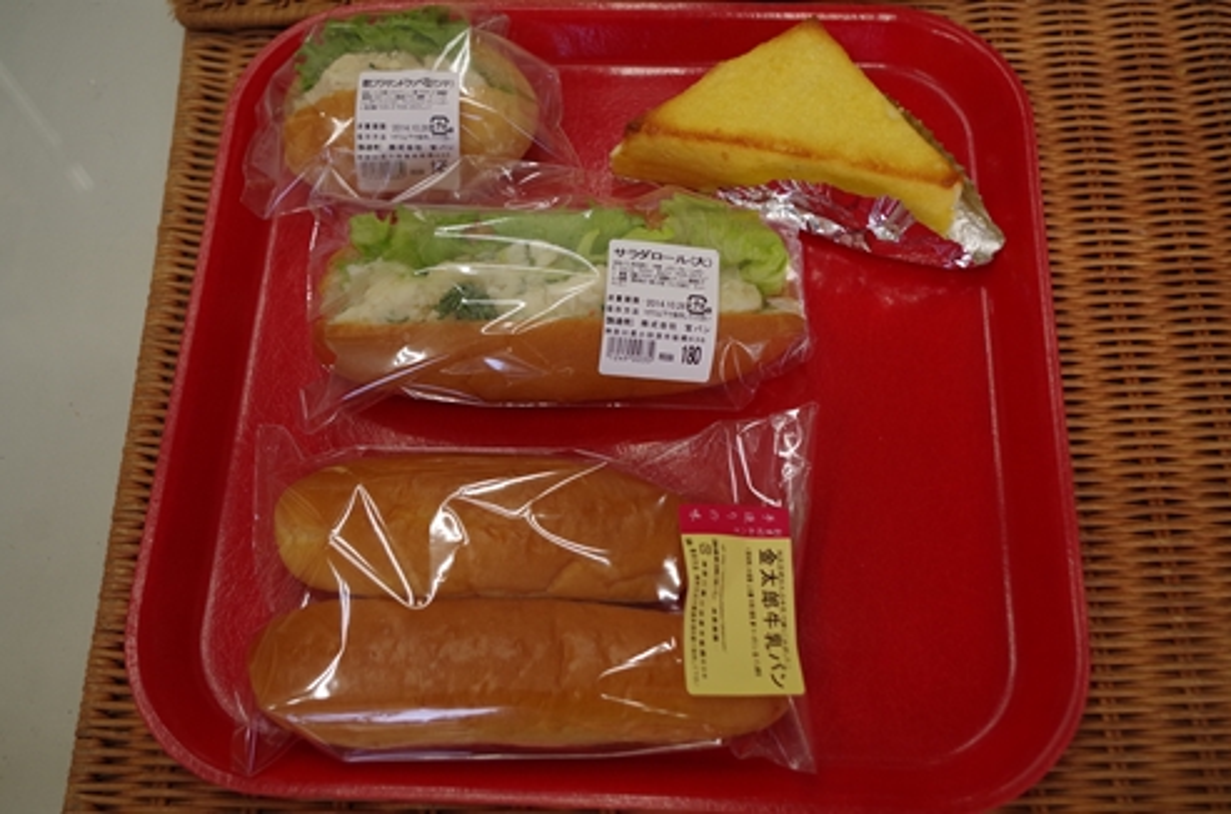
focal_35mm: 39
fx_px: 1343
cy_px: 407
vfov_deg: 33.7
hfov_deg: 49.2
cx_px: 616
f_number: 4
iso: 400
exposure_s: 1/125
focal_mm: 26.25
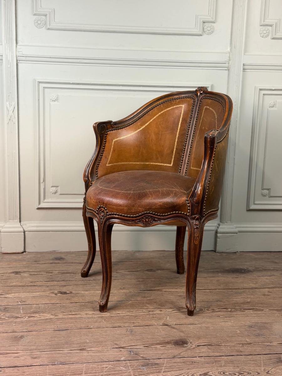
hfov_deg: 30.3
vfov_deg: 39.7
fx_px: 521
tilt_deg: -10.1
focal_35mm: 48
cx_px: 141
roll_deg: -0.2
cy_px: 188
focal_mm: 6.76
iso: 125
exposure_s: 1/50
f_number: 1.78
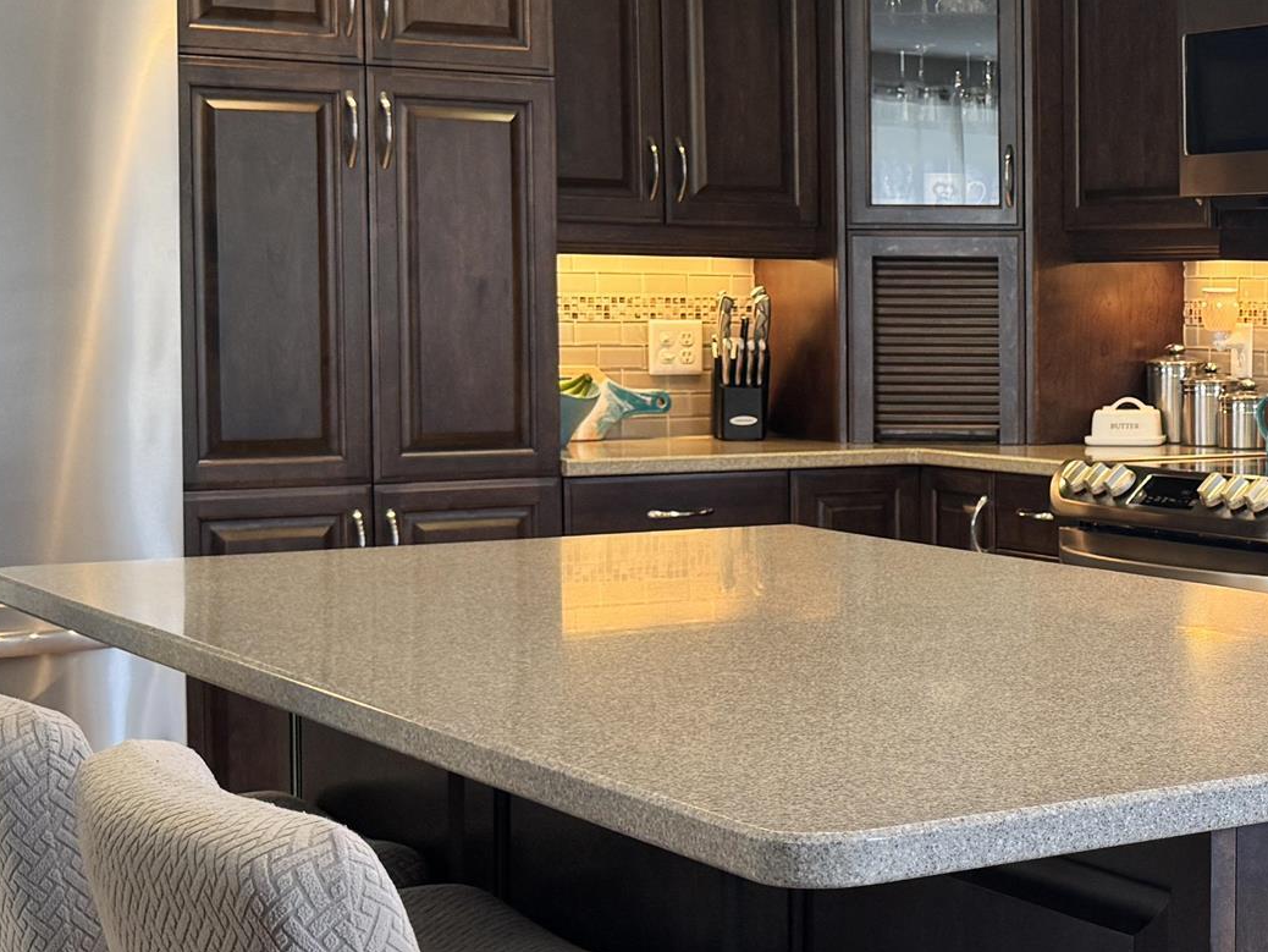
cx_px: 1393
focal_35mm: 71
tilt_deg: -3.1
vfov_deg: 20.7
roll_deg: -0.2
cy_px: 428
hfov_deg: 25.4
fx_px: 2601
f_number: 1.78
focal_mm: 6.76
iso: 125
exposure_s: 1/60
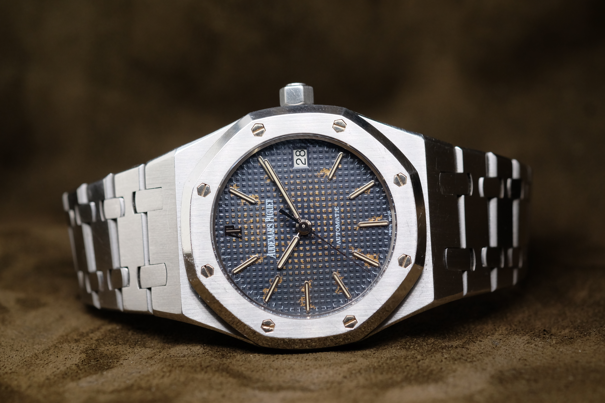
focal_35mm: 90
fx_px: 1512
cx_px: 302
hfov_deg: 22.6
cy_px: 202
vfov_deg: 15.2
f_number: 5.6
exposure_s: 1/60
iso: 800
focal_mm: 60
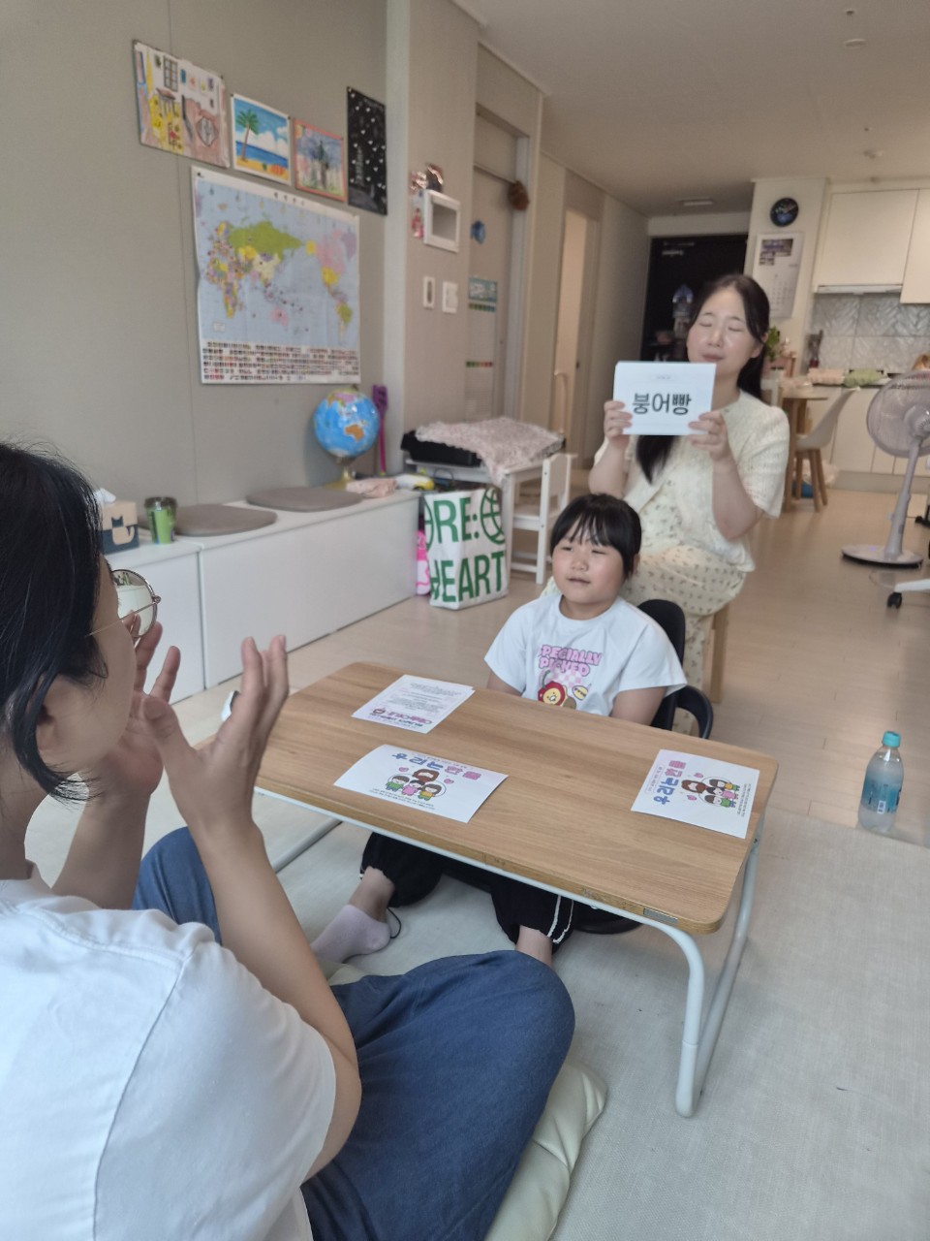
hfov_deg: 58.9
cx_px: 465
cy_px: 620
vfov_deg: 73.9
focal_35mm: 23
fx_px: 824
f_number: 1.8
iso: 64
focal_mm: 5.4
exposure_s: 1/120
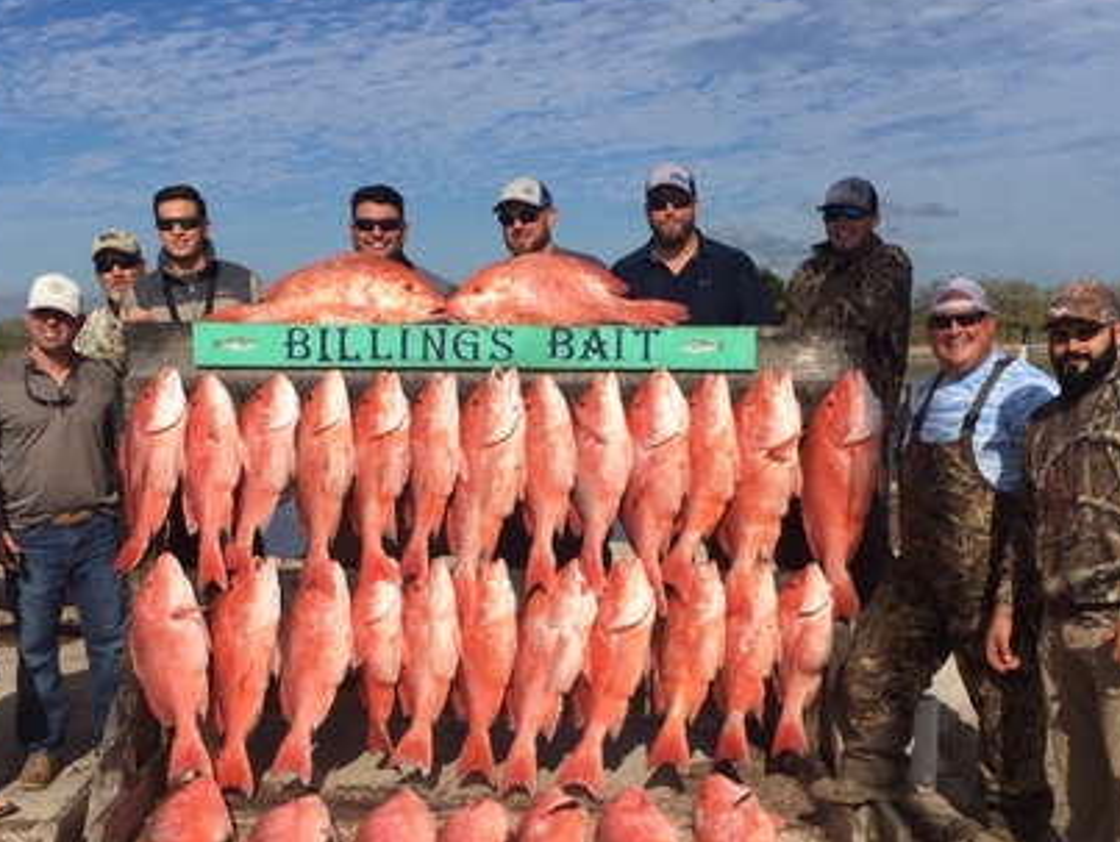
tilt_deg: -9.6
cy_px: 536
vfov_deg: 31.4
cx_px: 536
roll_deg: +0.1
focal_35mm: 46
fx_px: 1490
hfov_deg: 41.2
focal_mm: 4.15
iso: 25
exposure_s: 1/3497
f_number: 2.2
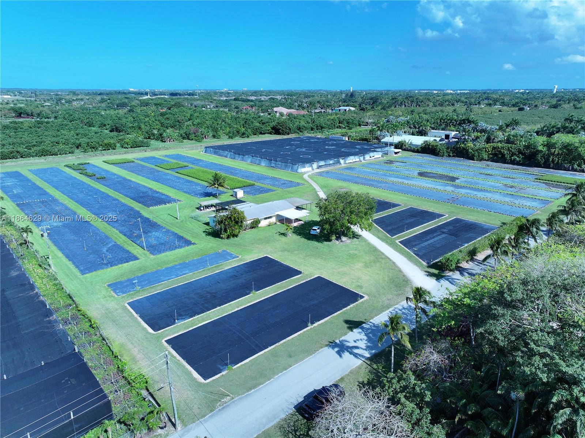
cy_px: 219
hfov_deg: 71.6
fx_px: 405
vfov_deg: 56.8
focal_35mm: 24
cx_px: 292
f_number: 2.8
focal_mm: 12.29
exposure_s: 1/100
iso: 150
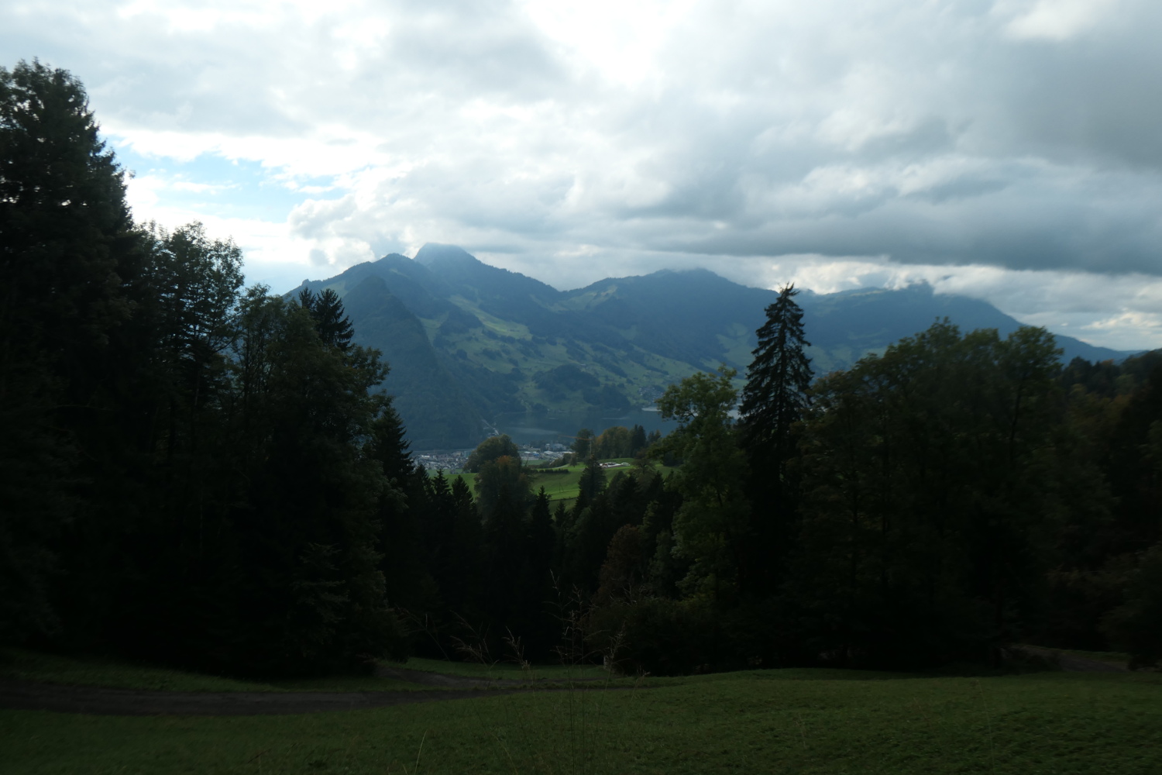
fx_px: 904
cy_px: 388
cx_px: 581
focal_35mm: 28
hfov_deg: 65.5
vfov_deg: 46.4
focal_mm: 10.4
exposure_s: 1/800
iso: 200
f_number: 5.6
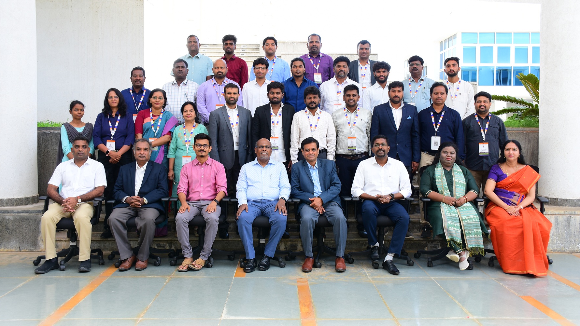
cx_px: 289
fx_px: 562
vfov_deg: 32.3
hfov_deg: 54.6
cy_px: 136
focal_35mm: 37
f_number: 6.3
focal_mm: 23
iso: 320
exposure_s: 1/100
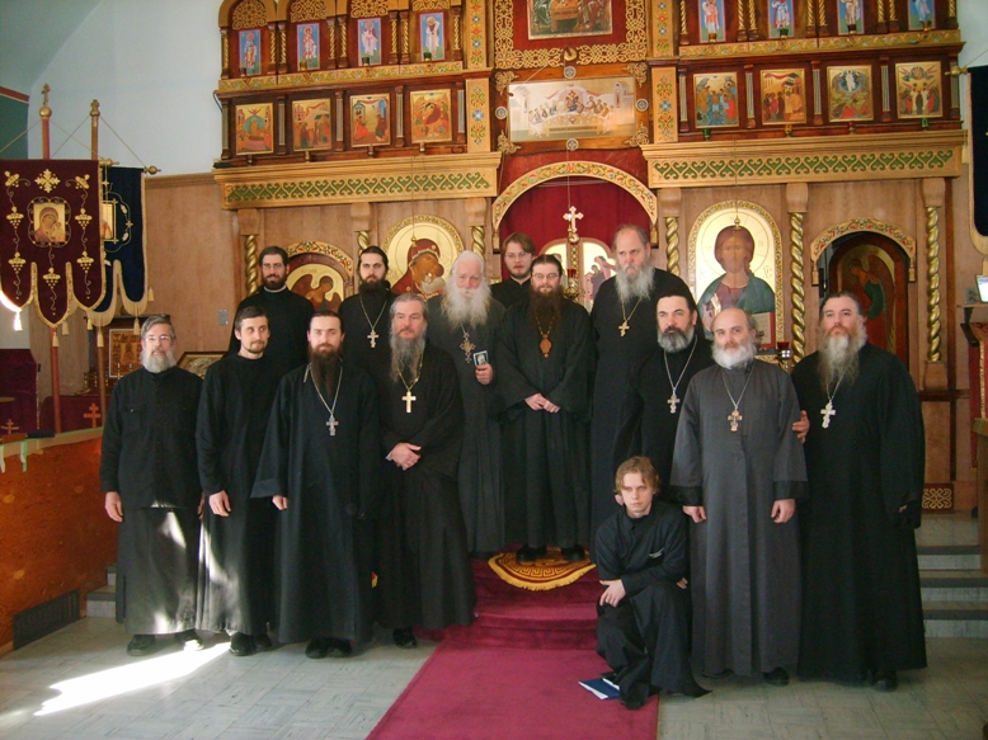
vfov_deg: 40.7
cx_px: 494
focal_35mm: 35
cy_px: 370
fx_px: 999
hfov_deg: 52.6
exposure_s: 1/30
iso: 277
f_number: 2.8
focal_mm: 5.8
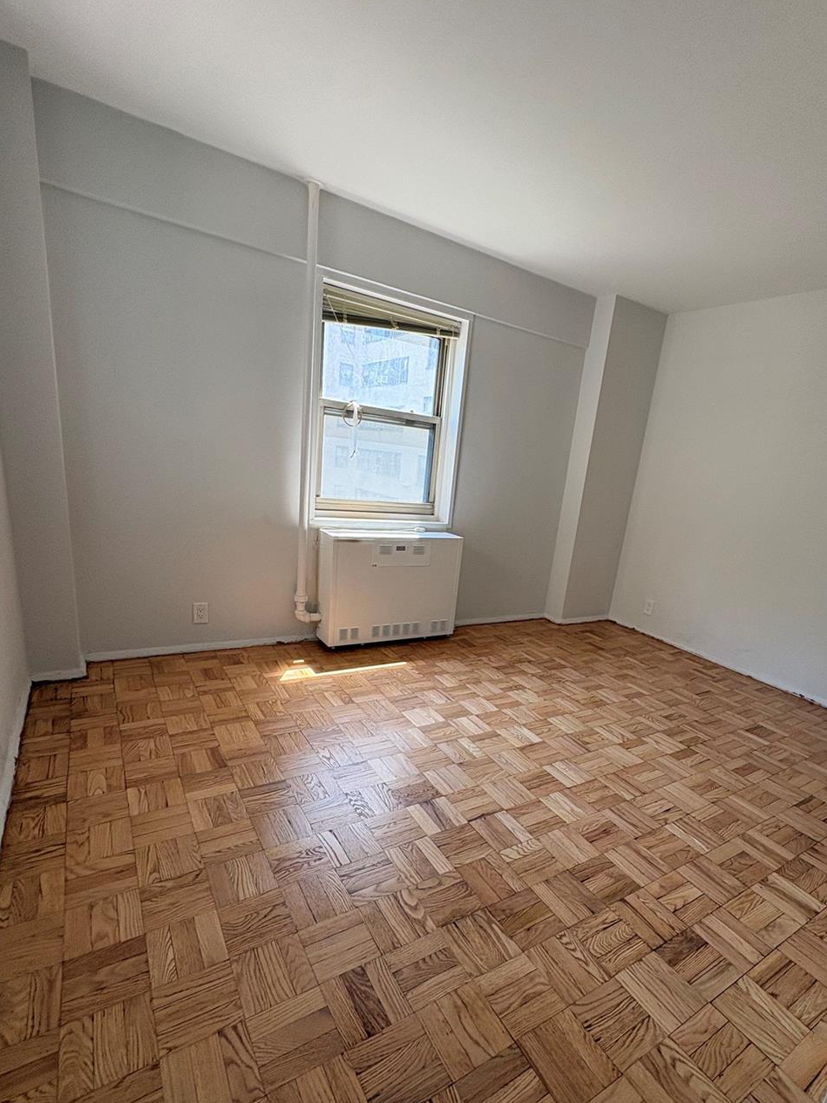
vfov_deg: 90.7
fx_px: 541
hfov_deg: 74.5
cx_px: 458
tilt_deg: -14.2
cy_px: 609
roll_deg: -7.0
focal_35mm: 17
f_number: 2.2
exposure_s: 1/99
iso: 100
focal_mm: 2.22
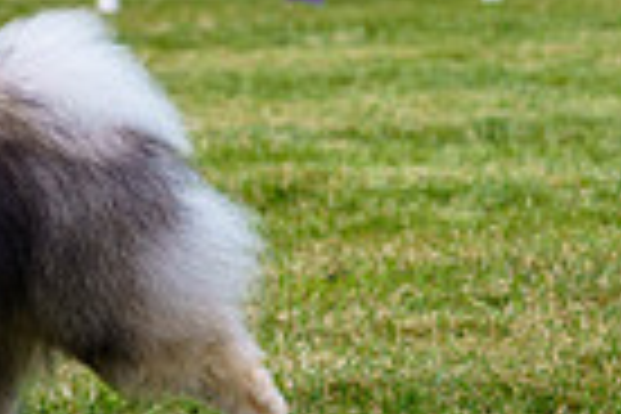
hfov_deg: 5.0
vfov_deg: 3.4
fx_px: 7055
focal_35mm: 409
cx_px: -274
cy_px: -115
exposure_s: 1/500
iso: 200
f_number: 4
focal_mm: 97
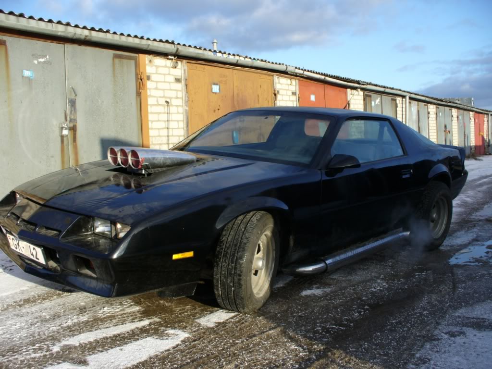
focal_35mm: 37
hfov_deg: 50.1
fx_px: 526
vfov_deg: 38.7
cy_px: 184
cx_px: 246
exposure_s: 1/200
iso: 80
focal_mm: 6.1
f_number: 5.6
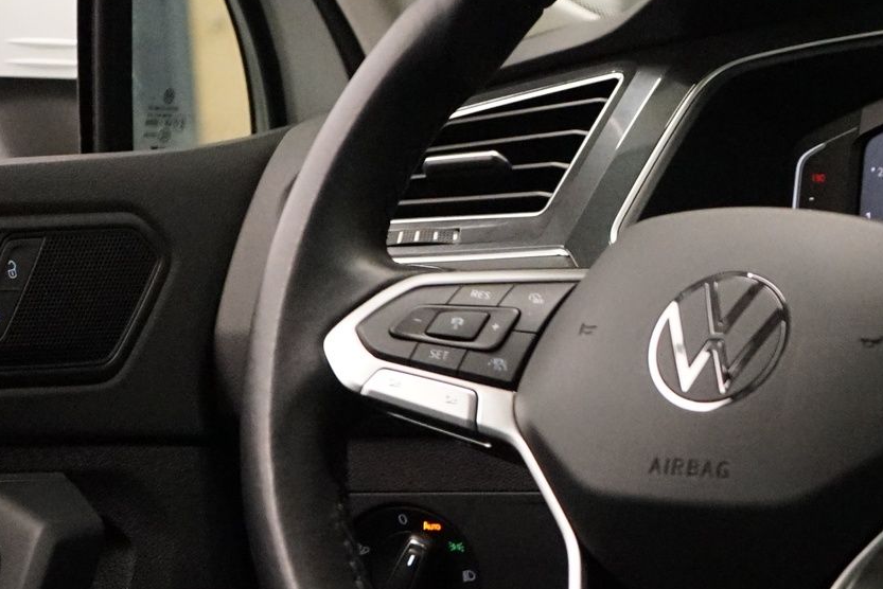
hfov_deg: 15.8
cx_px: 1168
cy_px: 378
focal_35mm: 123
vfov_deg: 11.1
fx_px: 3018
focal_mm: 41
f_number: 4.5
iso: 6400
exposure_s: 1/125
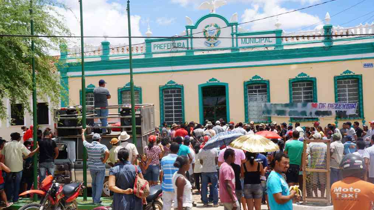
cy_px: 120
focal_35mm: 47
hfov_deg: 44.1
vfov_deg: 25.7
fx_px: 462
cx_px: 184
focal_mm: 29
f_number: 11
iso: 100
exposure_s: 1/100
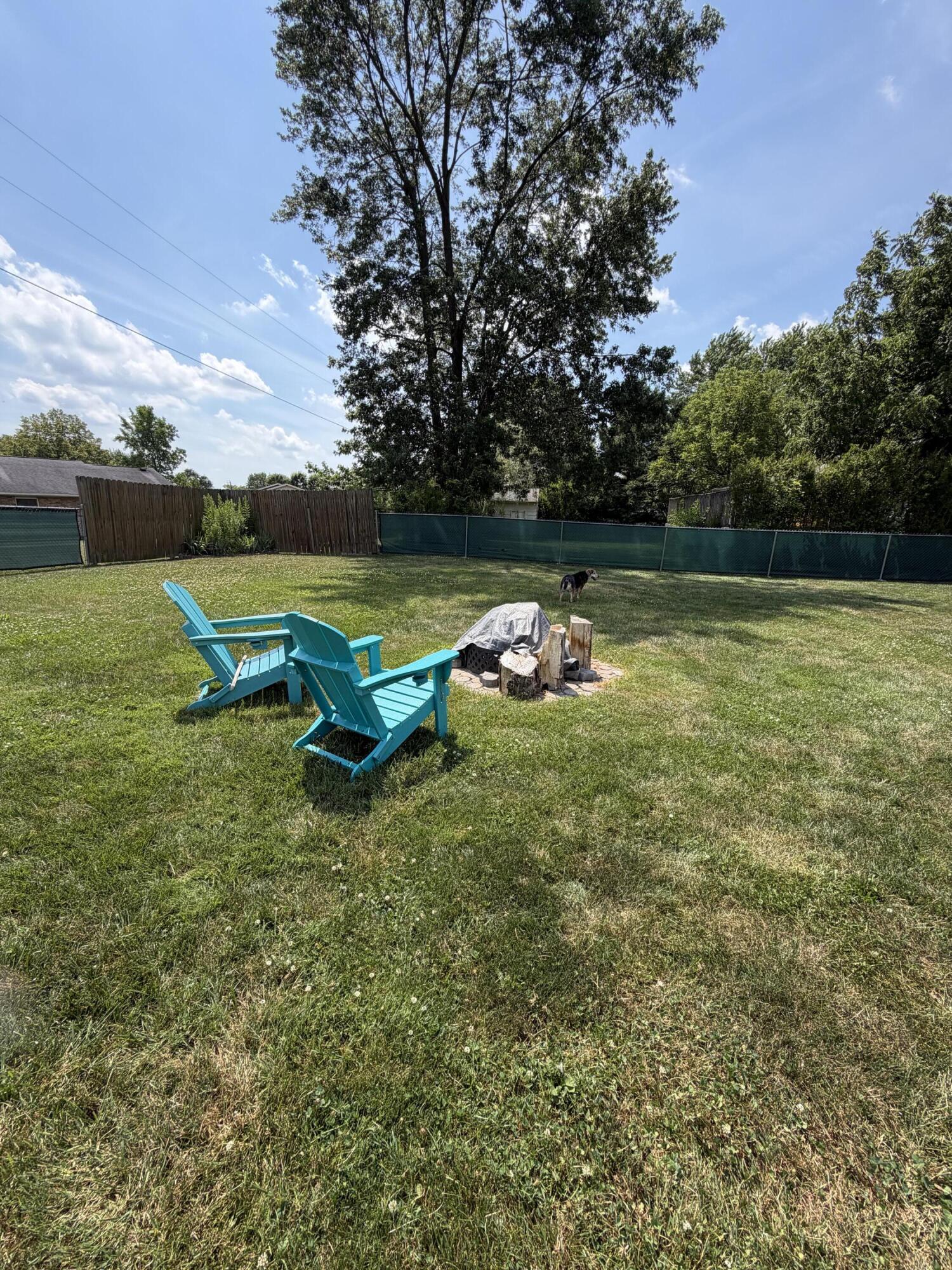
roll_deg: -1.6
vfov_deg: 102.1
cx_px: 476
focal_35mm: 14
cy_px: 635
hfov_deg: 85.7
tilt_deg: -12.6
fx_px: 513
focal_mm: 2.22
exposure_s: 1/770
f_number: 2.2
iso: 32
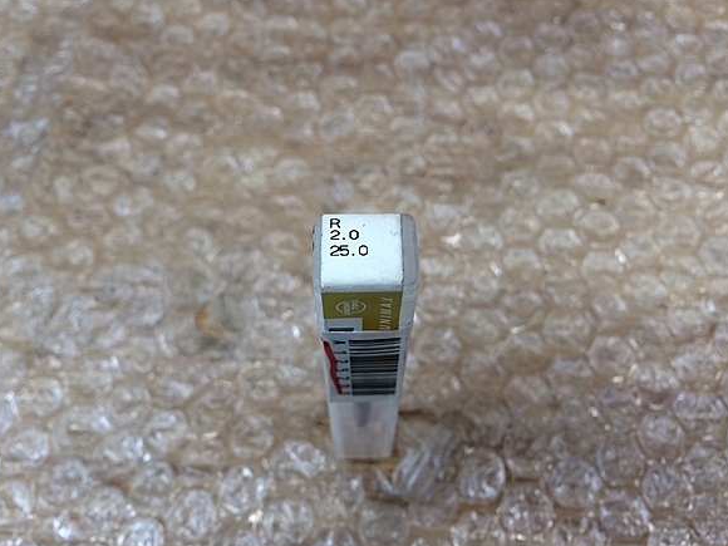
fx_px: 673
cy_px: 256
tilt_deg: -62.6
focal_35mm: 32
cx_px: 354
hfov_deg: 56.8
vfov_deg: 44.1
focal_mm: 4.15
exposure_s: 1/30
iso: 40
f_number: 2.2
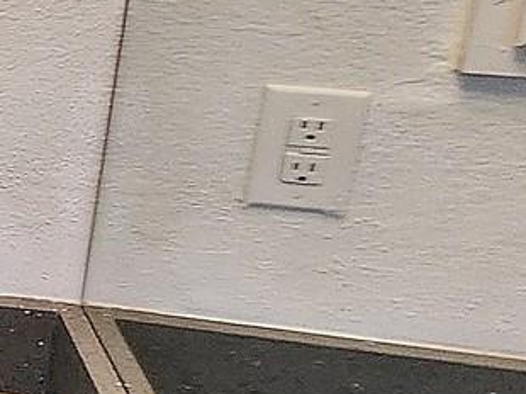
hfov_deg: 12.6
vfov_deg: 17.0
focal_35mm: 86
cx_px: -937
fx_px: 1306
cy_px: 65
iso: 160
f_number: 2.2
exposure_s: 1/60
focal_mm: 2.2
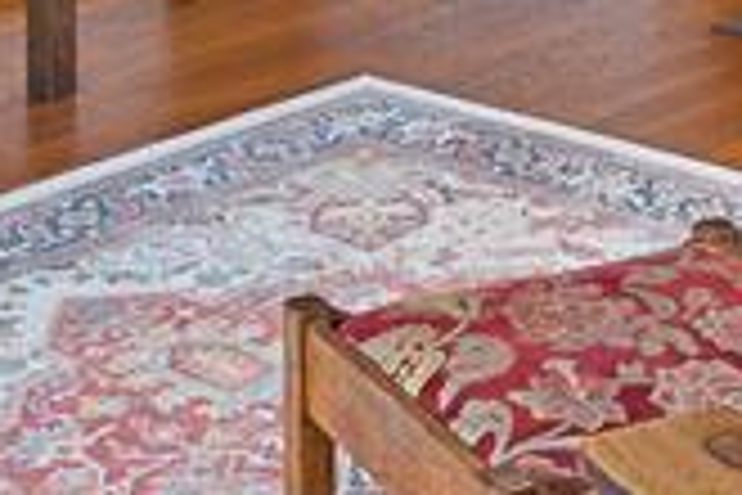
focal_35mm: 92
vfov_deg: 12.9
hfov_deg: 22.1
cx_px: 313
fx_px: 1896
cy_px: -497
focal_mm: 14
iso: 320
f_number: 9
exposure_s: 1/2
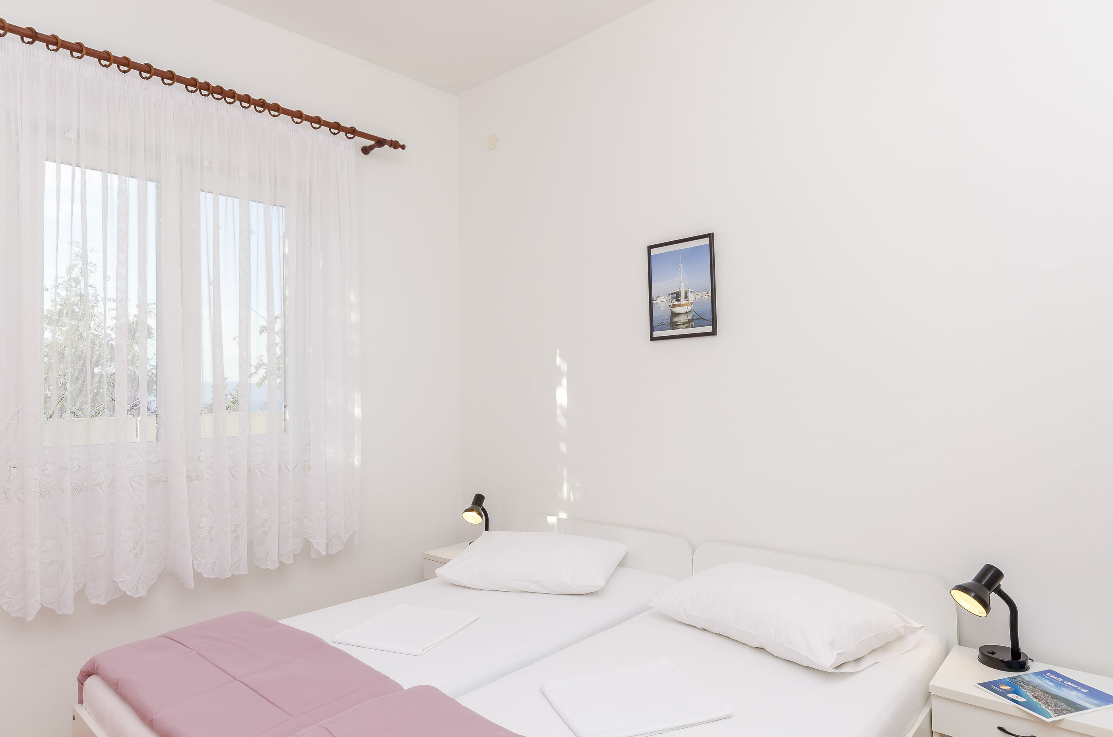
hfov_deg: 81.3
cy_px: 368
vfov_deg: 59.3
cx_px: 556
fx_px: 648
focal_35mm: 21
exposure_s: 1/160
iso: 250
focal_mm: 14
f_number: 9
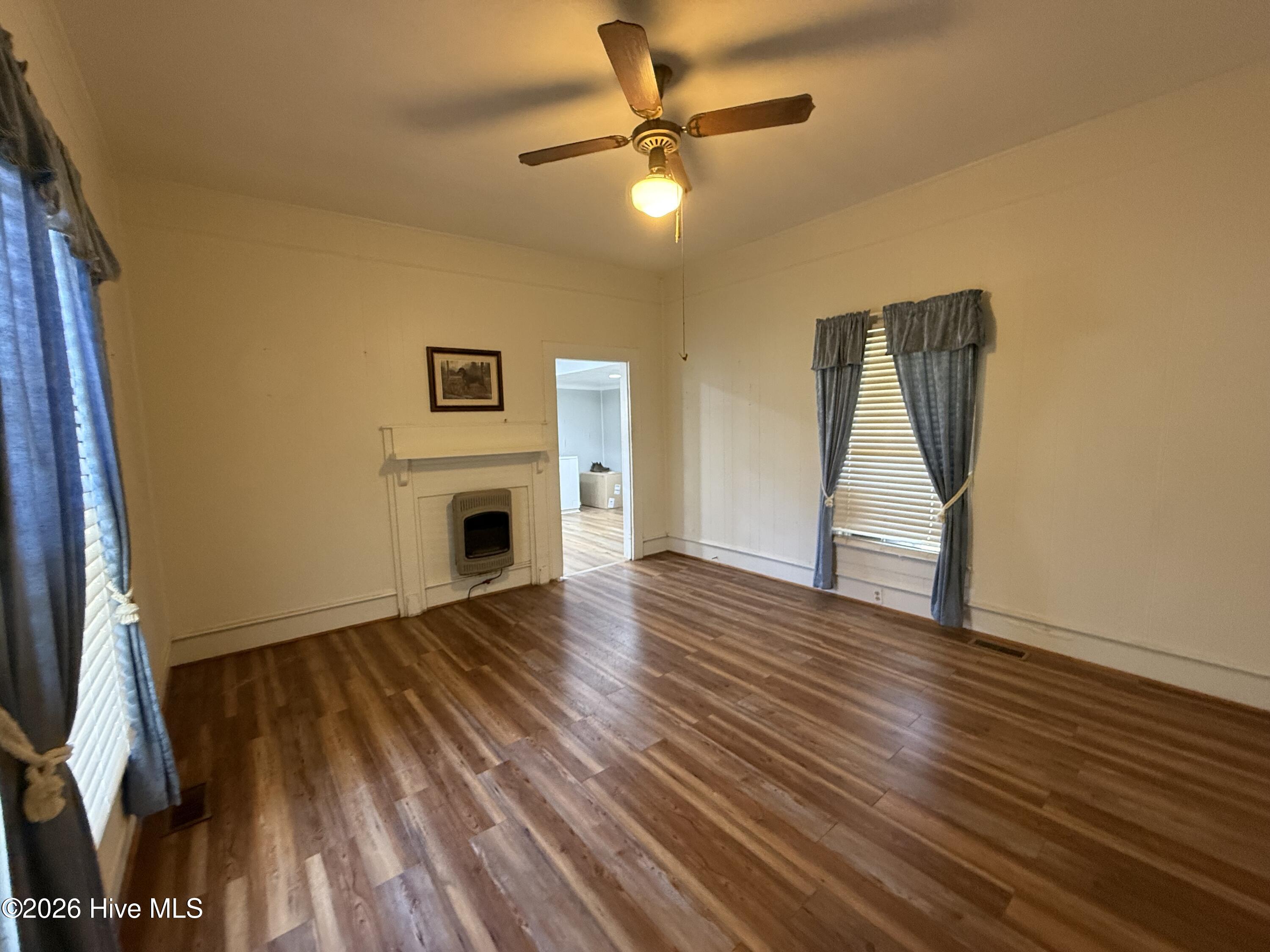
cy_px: 476
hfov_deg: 102.1
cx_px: 635
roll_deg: +2.1
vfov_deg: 85.7
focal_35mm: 14
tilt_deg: -6.8
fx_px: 514
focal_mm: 2.22
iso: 400
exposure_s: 1/60
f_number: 2.2
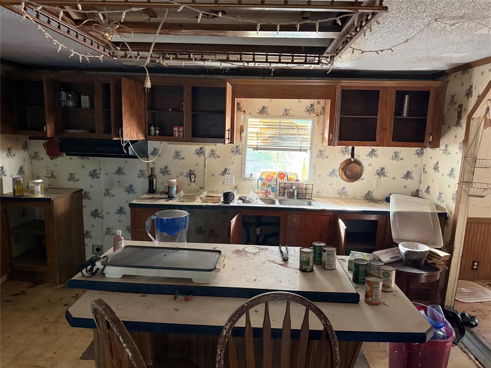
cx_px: 246
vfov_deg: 56.8
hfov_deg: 71.6
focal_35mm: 24
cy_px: 184
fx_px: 340
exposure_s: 1/60
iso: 800
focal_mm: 6.76
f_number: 1.78
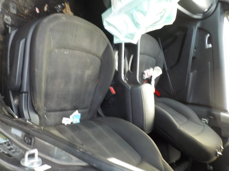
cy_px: 86
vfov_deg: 46.8
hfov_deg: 60.0
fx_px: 198
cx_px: 114
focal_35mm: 30
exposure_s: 1/13
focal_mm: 4.1
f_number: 3.3
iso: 400
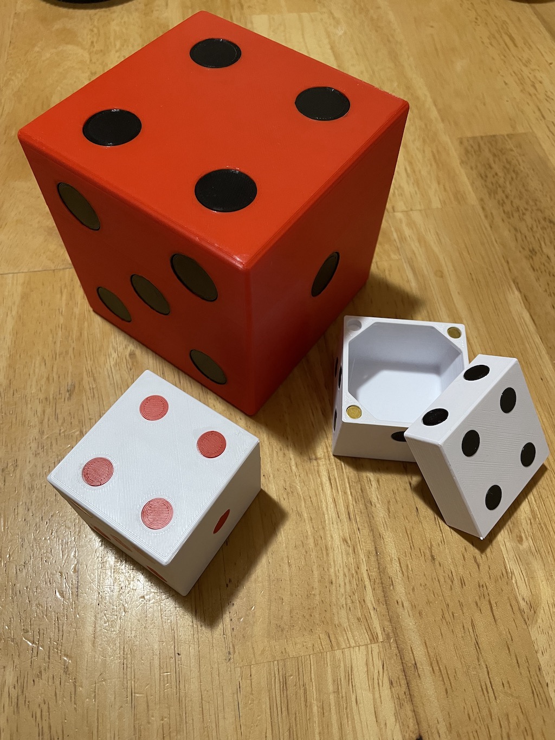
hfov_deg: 53.1
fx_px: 556
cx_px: 278
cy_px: 370
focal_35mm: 26
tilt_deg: -59.5
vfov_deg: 67.3
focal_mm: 4.2
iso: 200
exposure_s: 1/60
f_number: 1.6
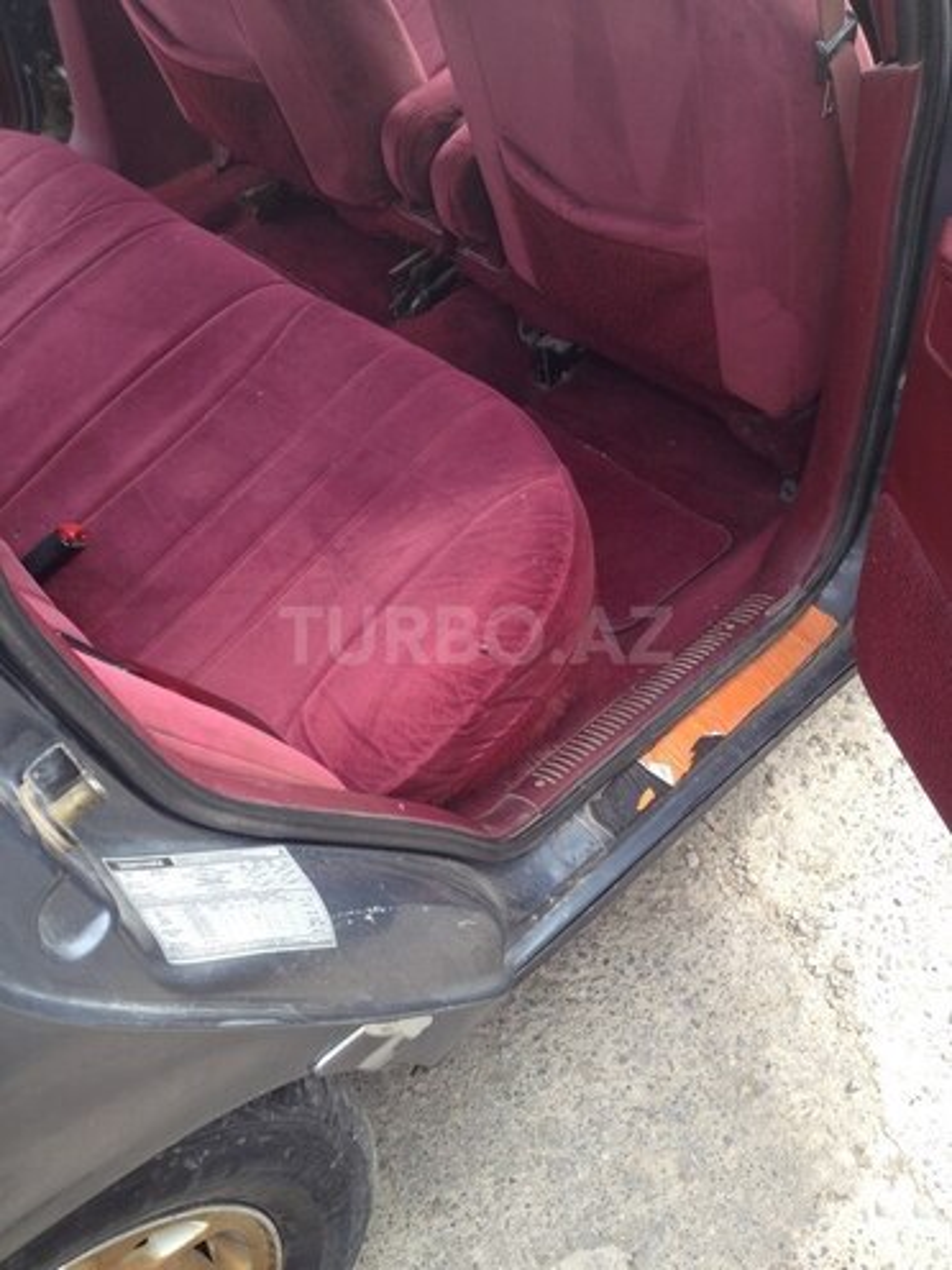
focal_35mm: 35
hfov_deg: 40.7
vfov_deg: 52.6
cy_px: 635
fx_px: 1283
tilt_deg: -46.5
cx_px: 476
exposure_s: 1/252
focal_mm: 4.28
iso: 50
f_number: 2.4
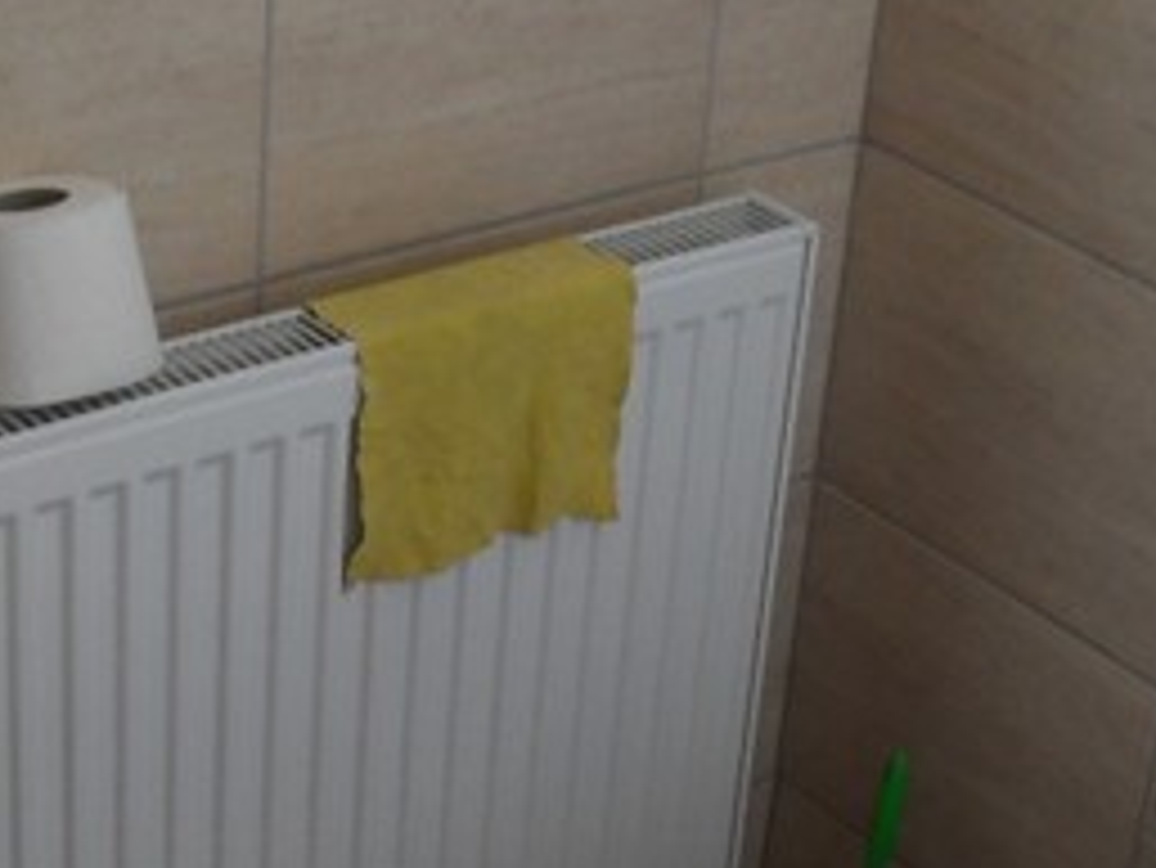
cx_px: 477
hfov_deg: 22.5
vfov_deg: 16.9
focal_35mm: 87
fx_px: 2907
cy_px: 603
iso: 120
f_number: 3.2
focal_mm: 6.3
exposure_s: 1/45
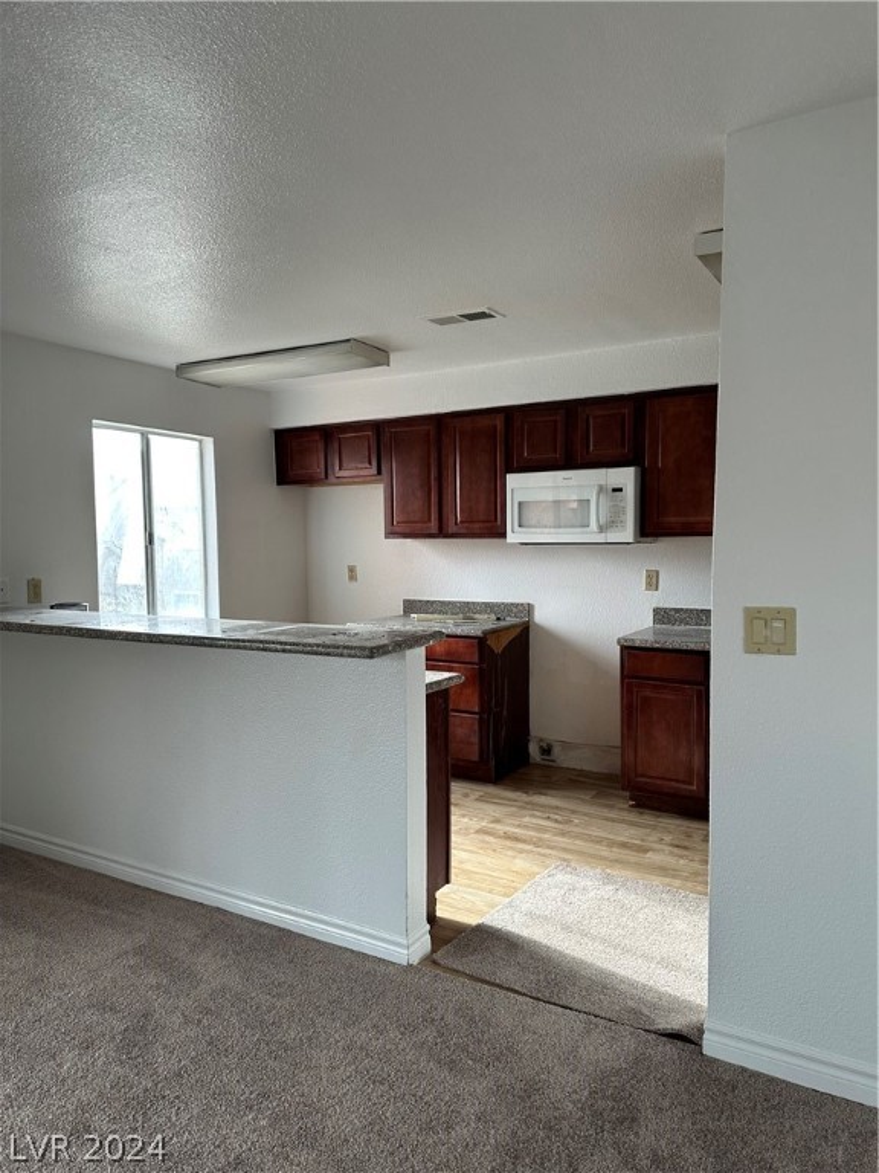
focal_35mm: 24
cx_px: 440
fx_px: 813
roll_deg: +0.3
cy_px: 586
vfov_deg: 71.6
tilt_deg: -4.8
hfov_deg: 56.8
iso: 160
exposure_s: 1/121
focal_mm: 6.86
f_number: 1.78
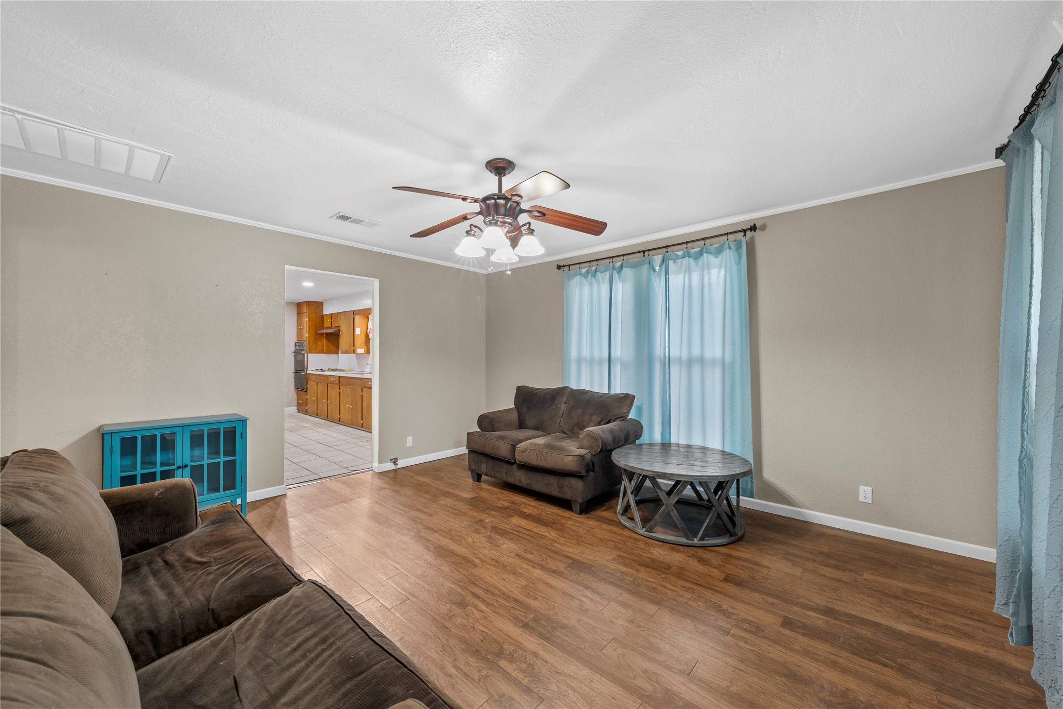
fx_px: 413
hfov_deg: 104.3
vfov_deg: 81.2
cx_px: 532
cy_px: 354
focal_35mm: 14
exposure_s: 4
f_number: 9
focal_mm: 14
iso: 320
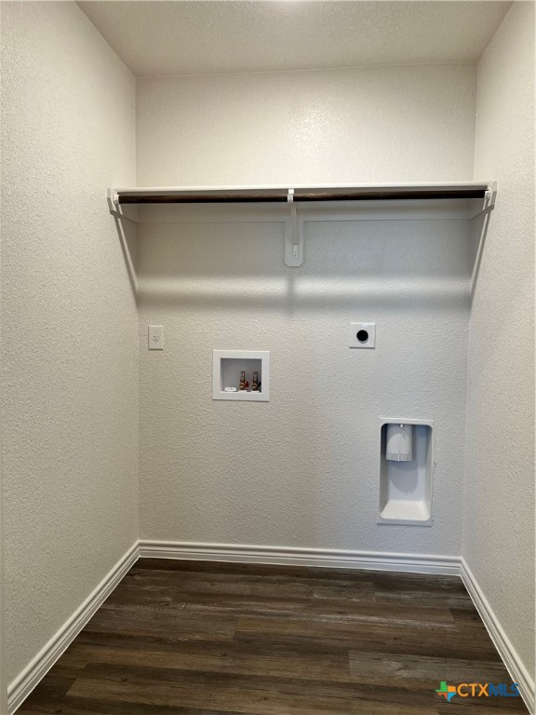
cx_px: 268
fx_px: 537
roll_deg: -0.2
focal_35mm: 26
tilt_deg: -3.6
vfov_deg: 67.3
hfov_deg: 53.1
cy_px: 358
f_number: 1.5
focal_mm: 5.7
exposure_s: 1/120
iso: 125
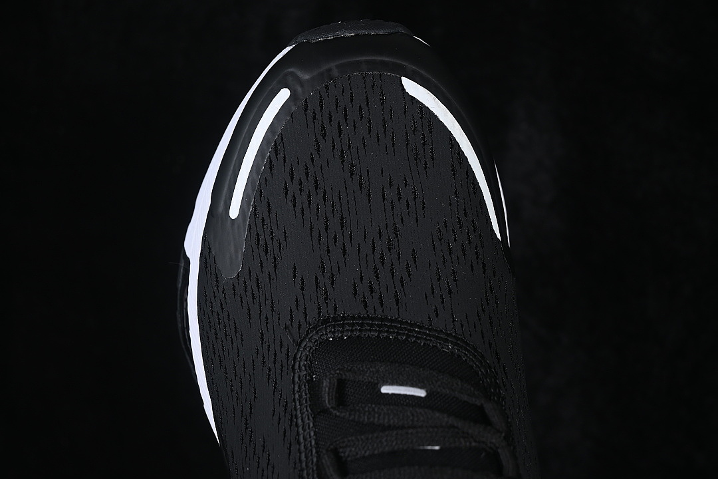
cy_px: 240
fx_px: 1496
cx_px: 359
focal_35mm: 75
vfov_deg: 18.2
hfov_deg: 27.0
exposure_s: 1/50
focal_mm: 50
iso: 160
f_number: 6.3
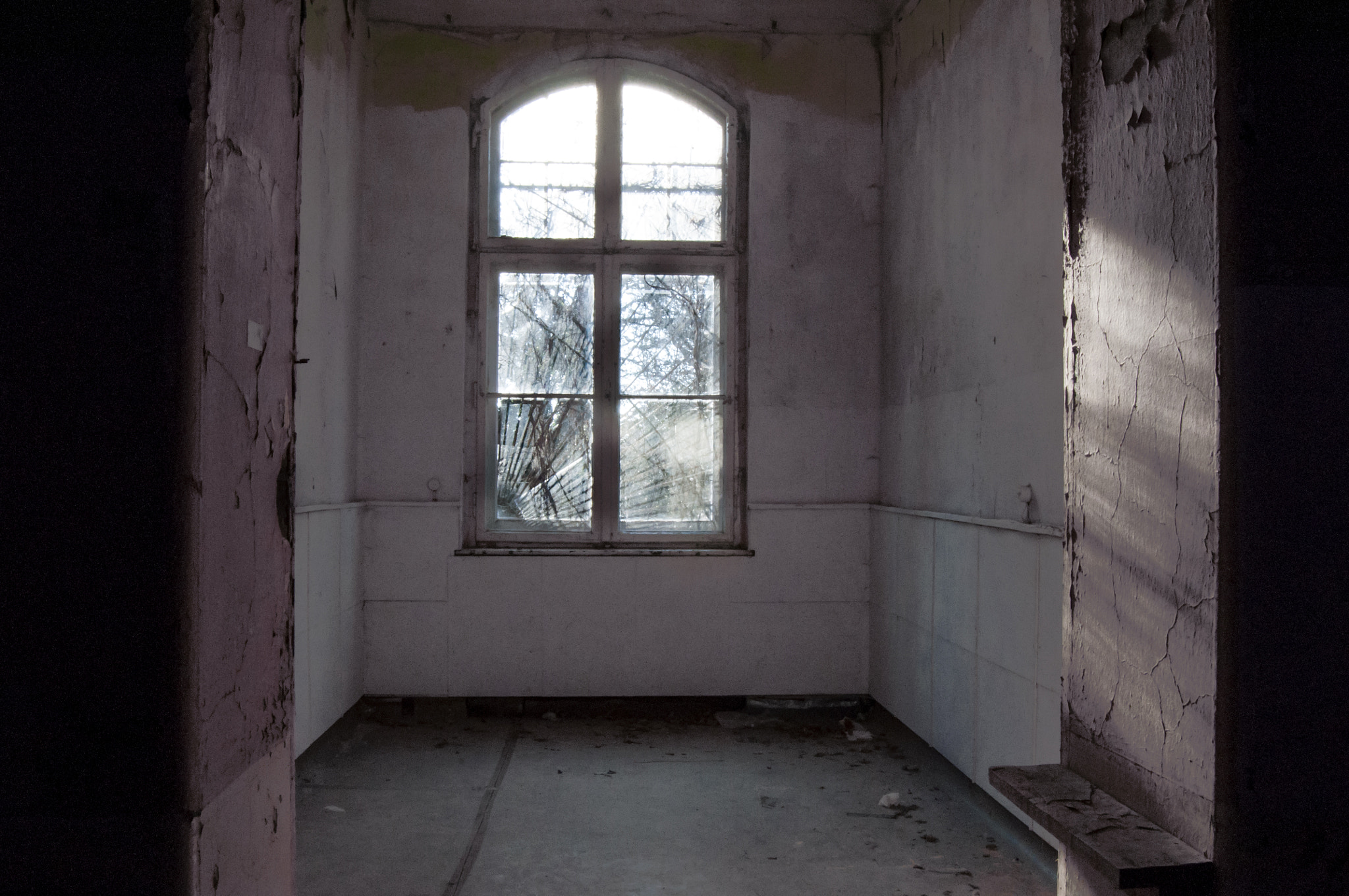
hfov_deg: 53.2
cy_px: 448
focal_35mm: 36
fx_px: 1347
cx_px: 674
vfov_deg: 36.8
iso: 1250
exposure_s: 1/30
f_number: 22
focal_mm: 24
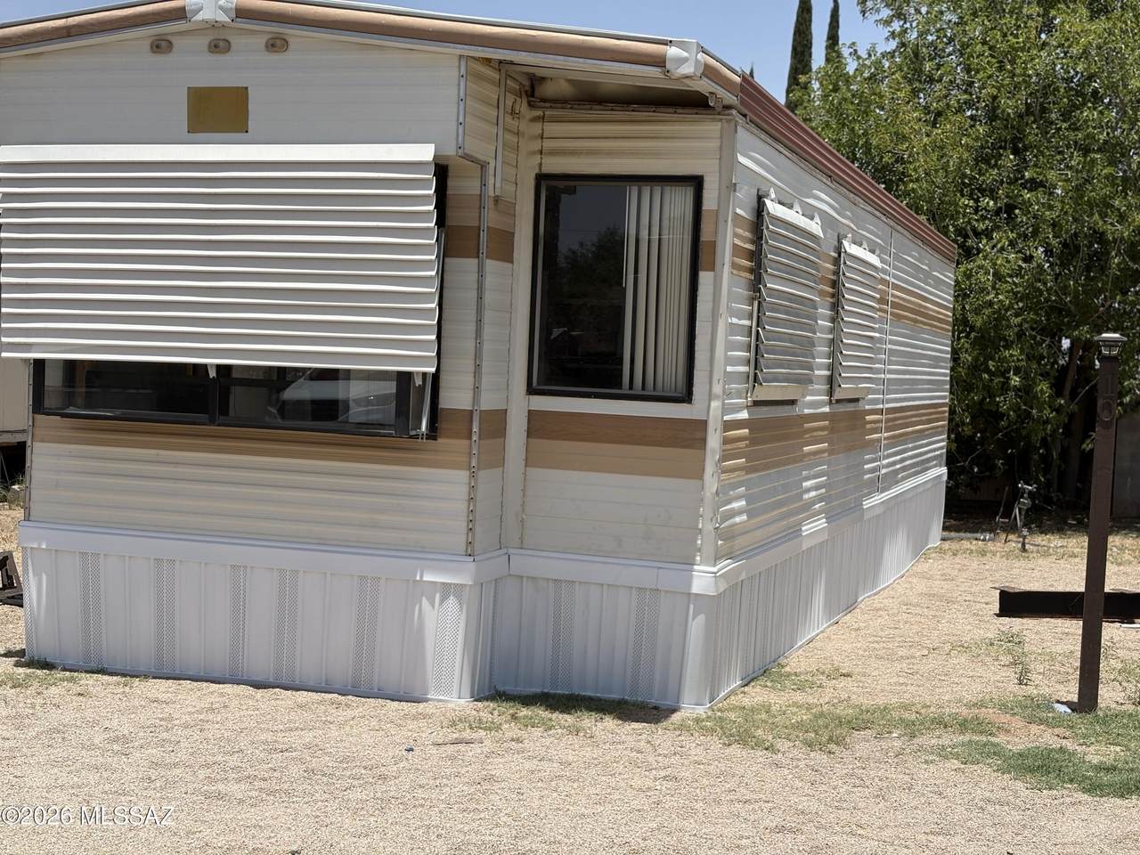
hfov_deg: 36.8
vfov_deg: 28.0
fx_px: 1713
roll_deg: -2.2
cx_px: 570
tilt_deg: -1.9
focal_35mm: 52
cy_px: 428
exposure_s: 1/4329
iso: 32
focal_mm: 5.96
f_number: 1.6
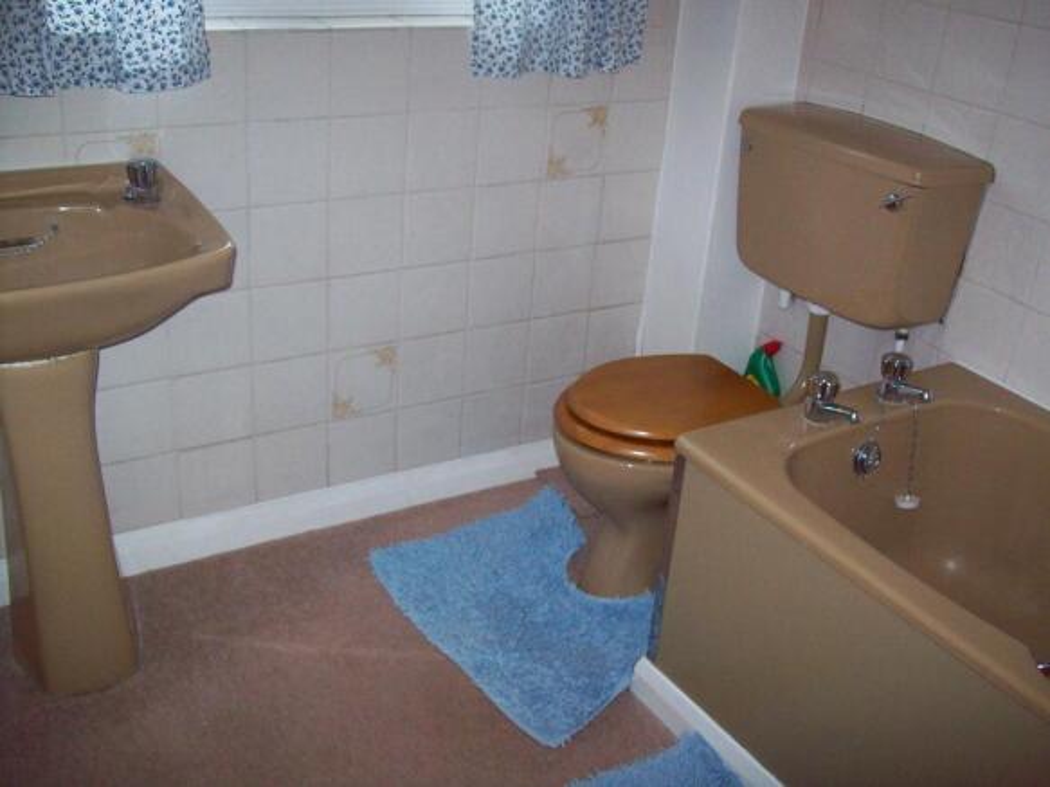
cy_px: 394
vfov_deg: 39.6
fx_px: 1092
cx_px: 525
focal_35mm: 36
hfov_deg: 51.4
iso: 200
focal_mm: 6
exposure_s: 1/64
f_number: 2.7
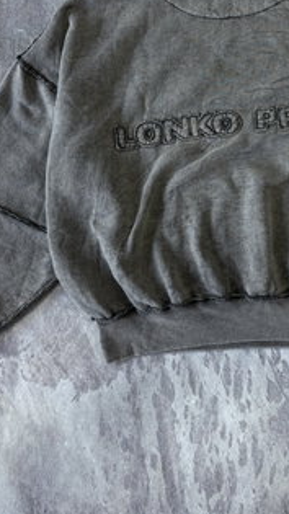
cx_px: 238
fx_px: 654
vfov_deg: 42.0
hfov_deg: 24.4
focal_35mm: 48
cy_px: 151
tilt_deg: -83.3
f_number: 1.6
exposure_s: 1/50
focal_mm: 5.96
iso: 80
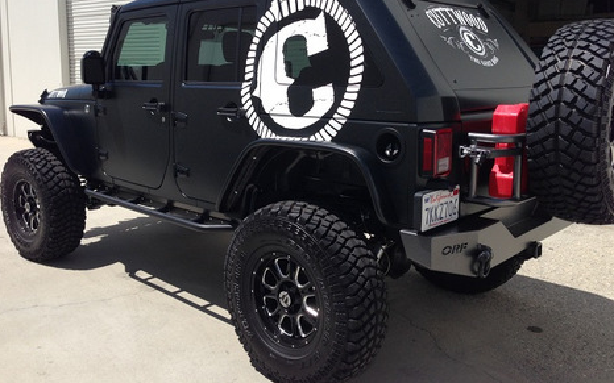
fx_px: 602
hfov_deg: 54.0
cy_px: 158
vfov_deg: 35.2
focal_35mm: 36
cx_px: 312
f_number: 2.4
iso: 50
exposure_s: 1/1506
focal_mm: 4.12
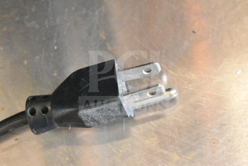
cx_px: 124
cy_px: 83
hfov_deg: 24.6
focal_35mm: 82
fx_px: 568
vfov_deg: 16.6
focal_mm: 55
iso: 20000
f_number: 5.6
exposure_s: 1/100
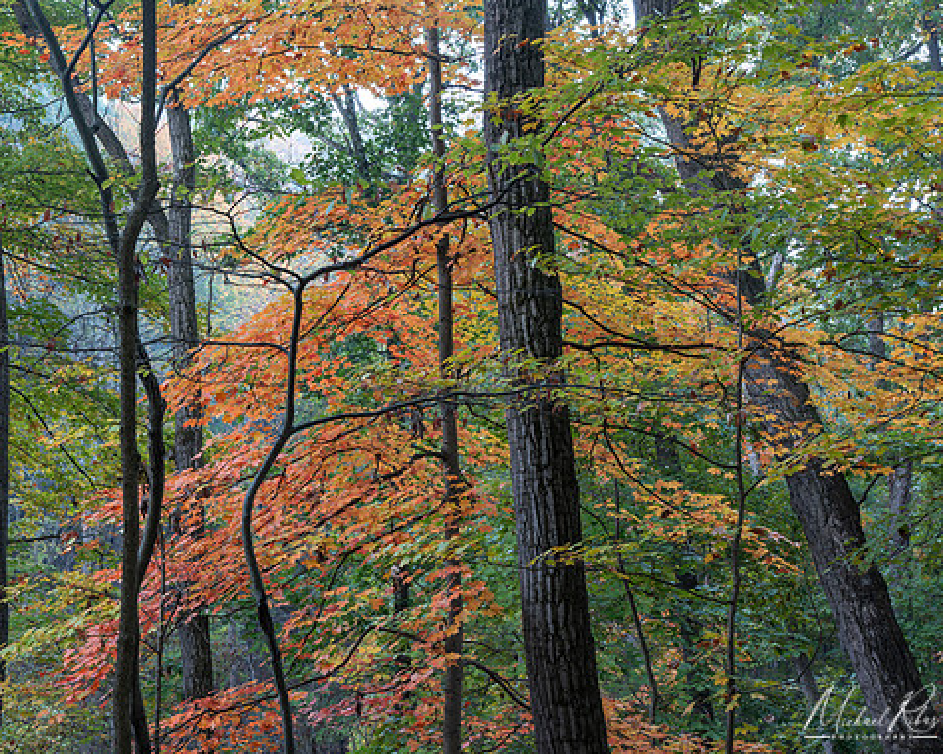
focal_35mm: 71
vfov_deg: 21.6
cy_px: 374
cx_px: 383
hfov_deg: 26.7
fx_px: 1982
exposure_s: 1/1.25
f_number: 11
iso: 64
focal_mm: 62
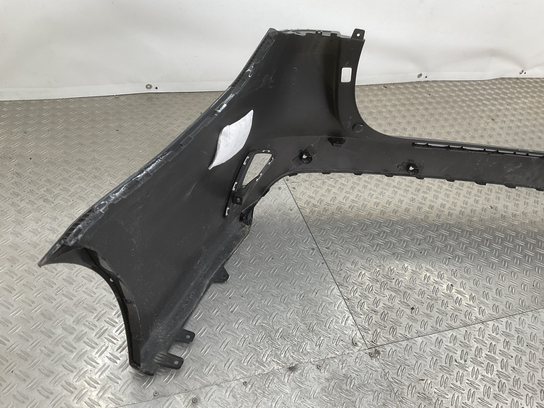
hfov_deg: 61.7
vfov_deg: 48.2
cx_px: 272
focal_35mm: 29
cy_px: 204
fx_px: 456
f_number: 1.8
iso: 25
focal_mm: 3
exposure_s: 1/120
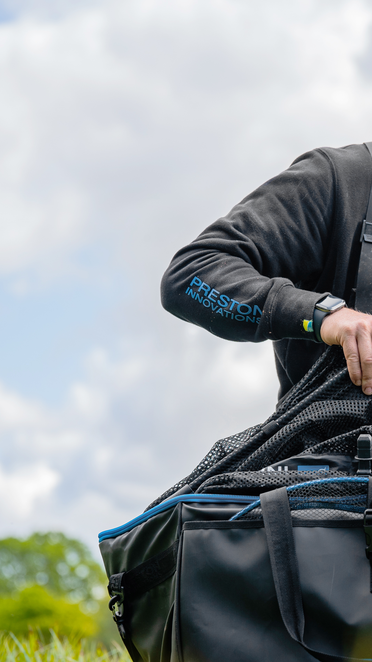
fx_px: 2280
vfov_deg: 16.5
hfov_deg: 9.3
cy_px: 370
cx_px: 370
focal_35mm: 130
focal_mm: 70
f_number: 3.5
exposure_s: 1/500
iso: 100
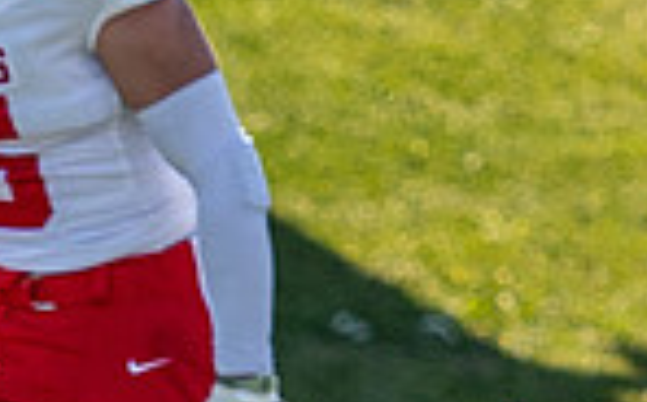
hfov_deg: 1.4
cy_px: 370
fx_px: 26867
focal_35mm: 1526
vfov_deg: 0.9
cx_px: -403
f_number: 2.8
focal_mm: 122
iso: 160
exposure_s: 1/1600
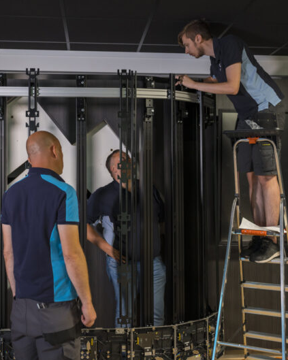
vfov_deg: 41.4
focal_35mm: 45
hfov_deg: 33.6
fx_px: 477
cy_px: 180
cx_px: 129
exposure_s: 1/80
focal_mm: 31.5
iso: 1600
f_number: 3.2
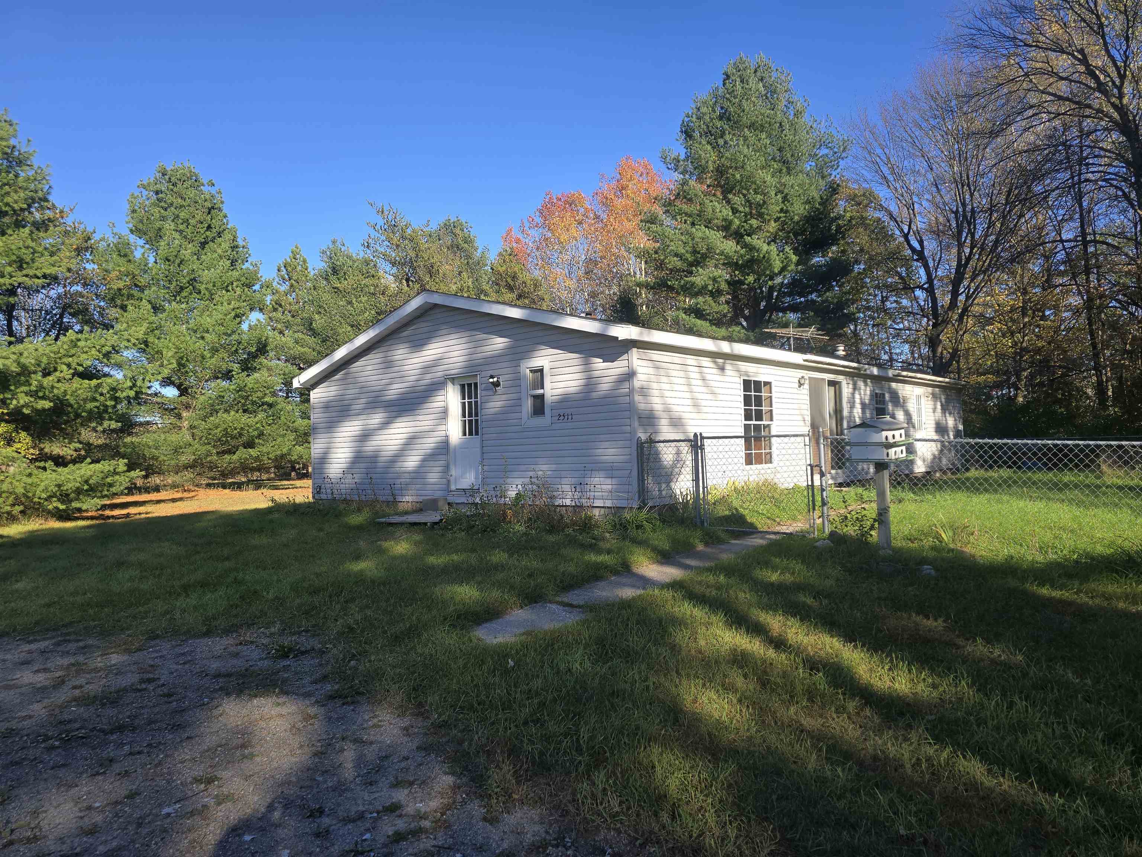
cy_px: 428
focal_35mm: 23
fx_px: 759
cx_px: 571
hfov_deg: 73.9
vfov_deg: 58.9
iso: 12
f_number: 1.7
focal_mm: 6.3
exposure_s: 1/393
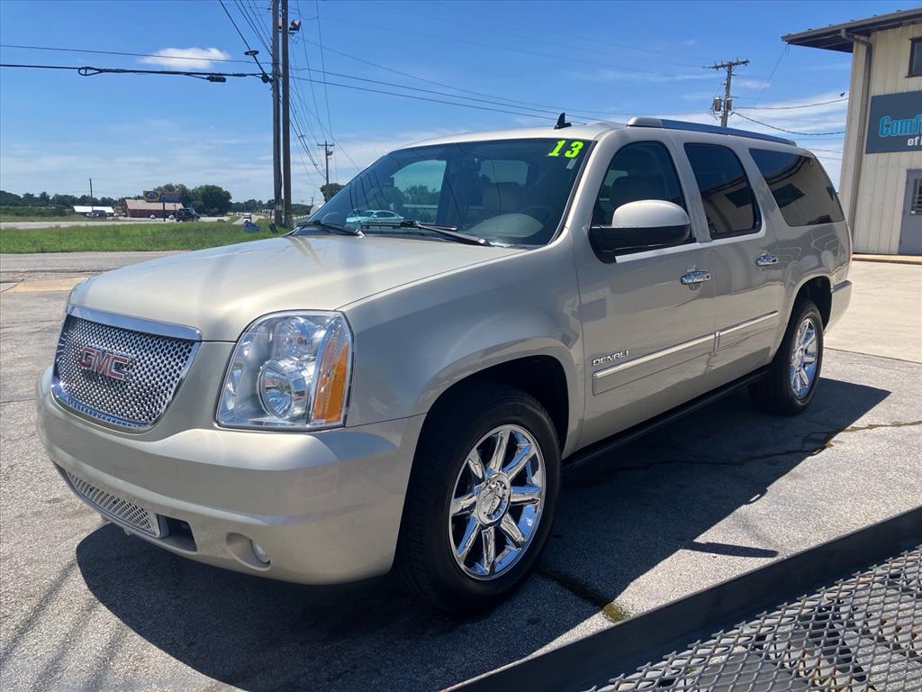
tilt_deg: -9.2
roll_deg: -2.8
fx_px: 746
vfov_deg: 49.7
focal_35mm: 28
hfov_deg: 63.4
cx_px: 461
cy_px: 346
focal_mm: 3.99
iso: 32
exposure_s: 1/2208
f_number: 1.8
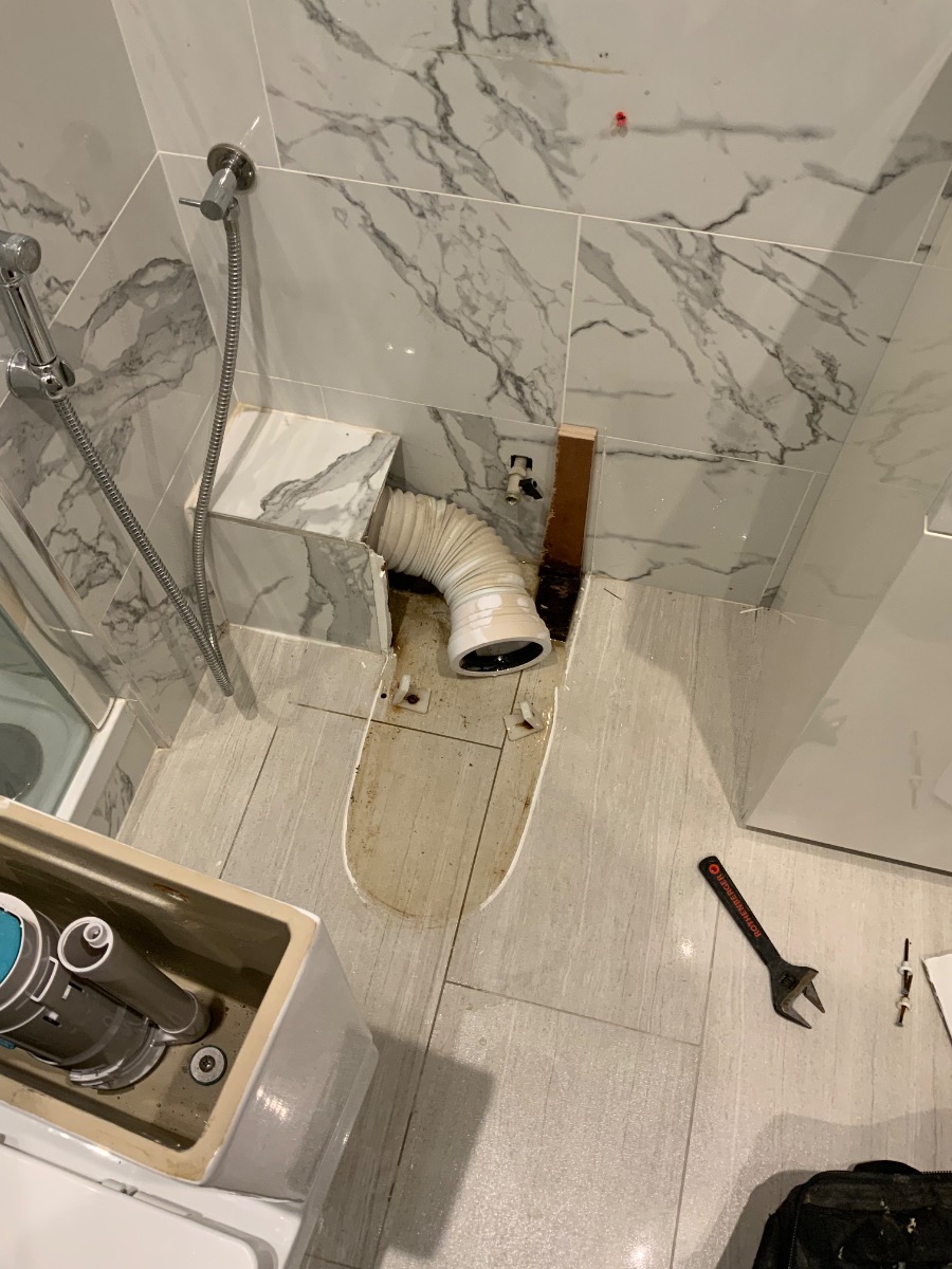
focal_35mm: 29
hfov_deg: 48.2
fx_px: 1063
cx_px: 476
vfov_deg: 61.7
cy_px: 634
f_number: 1.8
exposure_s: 1/50
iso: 64
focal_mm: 3
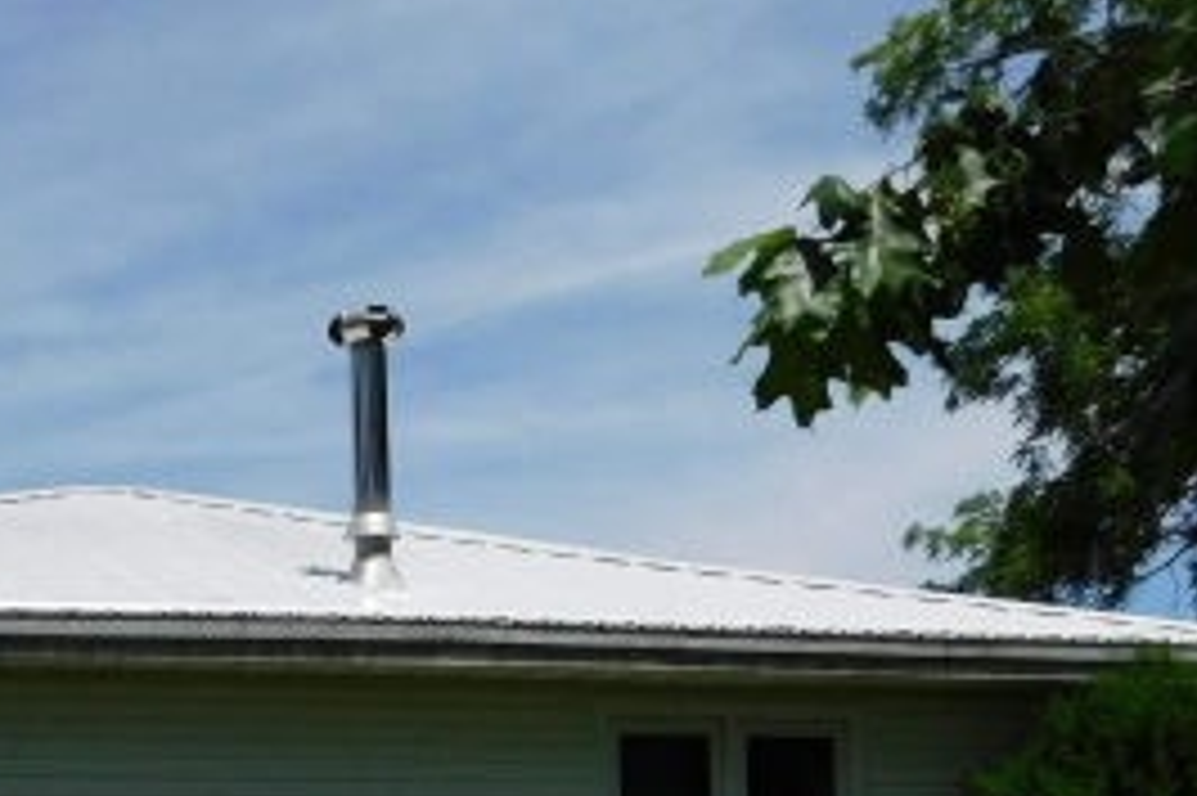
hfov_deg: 31.0
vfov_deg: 20.9
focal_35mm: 60
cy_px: 976
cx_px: 7
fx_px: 1994
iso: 125
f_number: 6
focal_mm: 4
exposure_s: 1/800
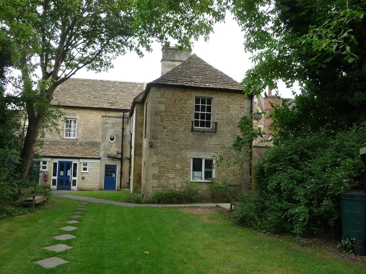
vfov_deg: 44.2
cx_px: 183
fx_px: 338
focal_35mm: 32
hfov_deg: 56.8
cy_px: 137
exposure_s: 1/160
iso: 100
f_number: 3.3
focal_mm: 4.7
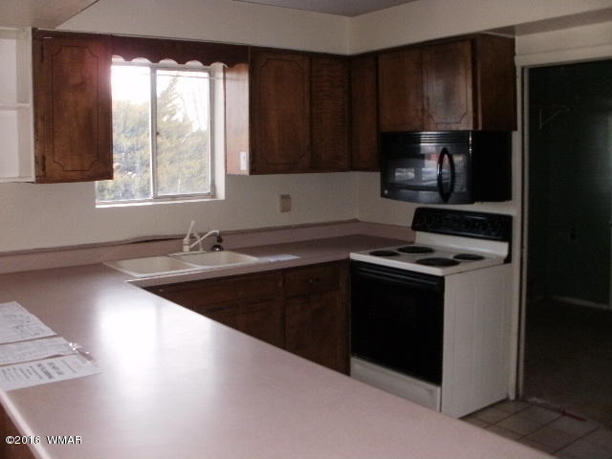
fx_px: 636
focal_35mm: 36
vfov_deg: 39.7
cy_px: 230
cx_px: 306
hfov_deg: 51.4
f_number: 3.5
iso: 125
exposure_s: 1/30
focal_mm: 6.3
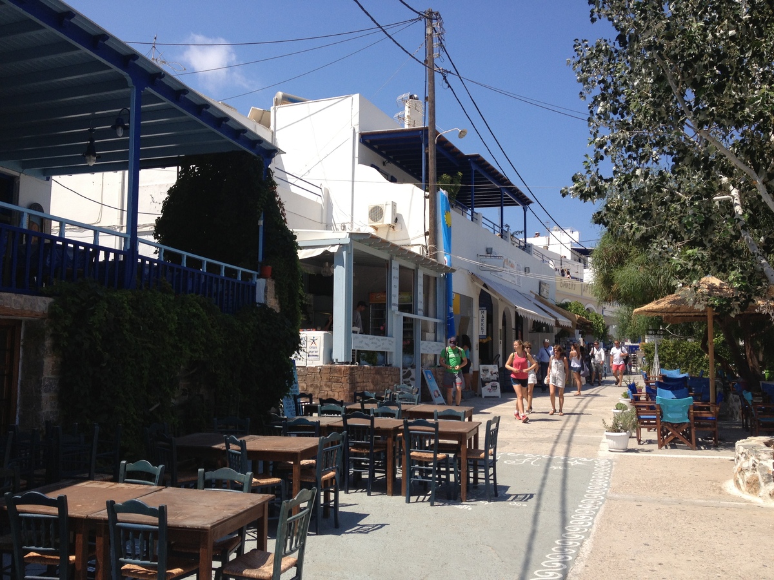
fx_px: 783
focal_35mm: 35
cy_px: 290
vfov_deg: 40.7
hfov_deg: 52.6
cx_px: 387
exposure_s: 1/1577
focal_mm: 4.28
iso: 50
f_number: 2.4
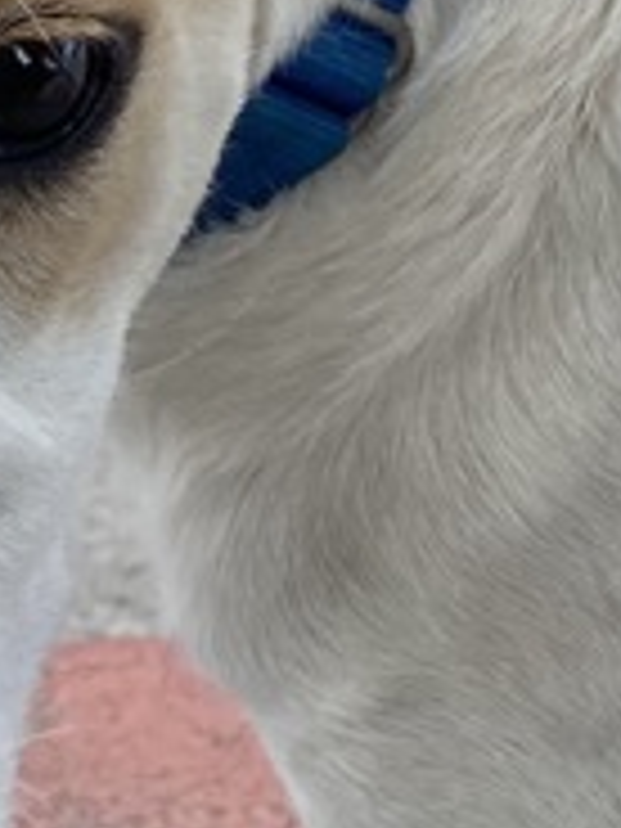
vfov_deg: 13.5
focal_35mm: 145
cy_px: 112
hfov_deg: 9.9
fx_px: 3468
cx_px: -338
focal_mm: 4.25
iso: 32
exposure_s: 1/1147
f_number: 1.8
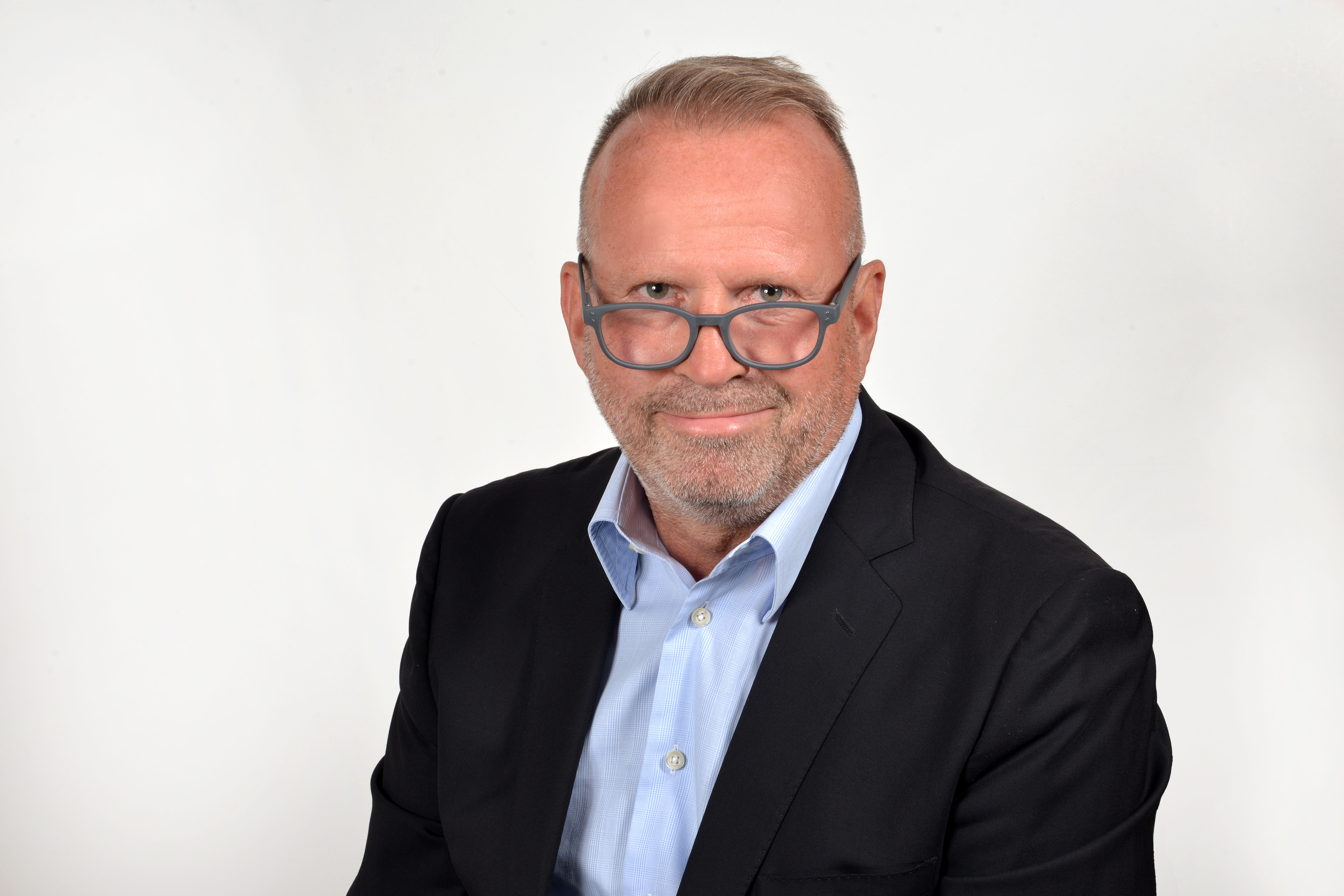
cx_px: 672
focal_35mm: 58
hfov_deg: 34.5
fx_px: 2165
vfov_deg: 23.4
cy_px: 448
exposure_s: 1/60
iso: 400
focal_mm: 58
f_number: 14
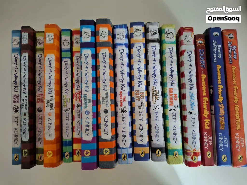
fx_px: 164
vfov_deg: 58.9
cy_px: 92
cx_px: 124
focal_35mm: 23
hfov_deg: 73.9
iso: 400
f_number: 1.8
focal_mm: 5.54
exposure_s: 1/25
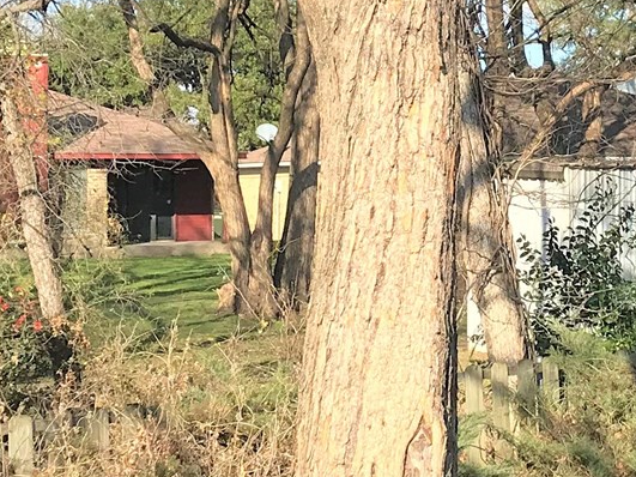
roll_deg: +0.6
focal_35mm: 108
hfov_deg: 17.8
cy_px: 143
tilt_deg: +1.3
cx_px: 623
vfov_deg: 13.7
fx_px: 1984
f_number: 1.8
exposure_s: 1/1570
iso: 20
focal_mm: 3.99
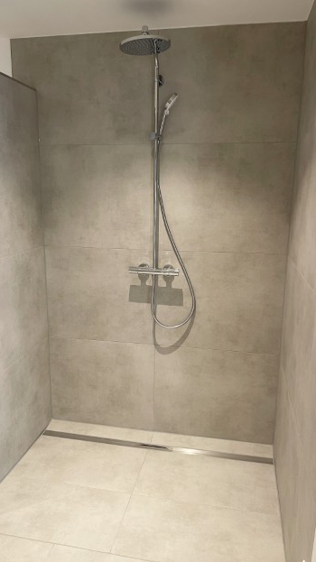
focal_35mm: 28
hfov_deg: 41.4
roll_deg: -0.5
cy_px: 287
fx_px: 417
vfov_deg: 67.9
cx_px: 146
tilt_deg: -13.2
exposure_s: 1/50
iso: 125
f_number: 1.6
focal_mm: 5.1
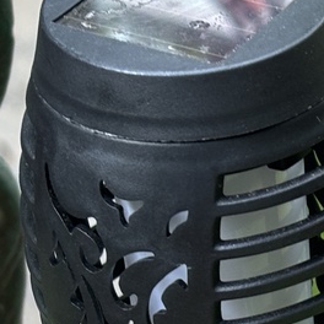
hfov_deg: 8.1
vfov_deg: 8.4
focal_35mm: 209
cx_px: 550
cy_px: 183
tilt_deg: -35.2
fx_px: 2213
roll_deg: -5.5
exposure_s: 1/40
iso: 160
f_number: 1.6
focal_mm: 5.96
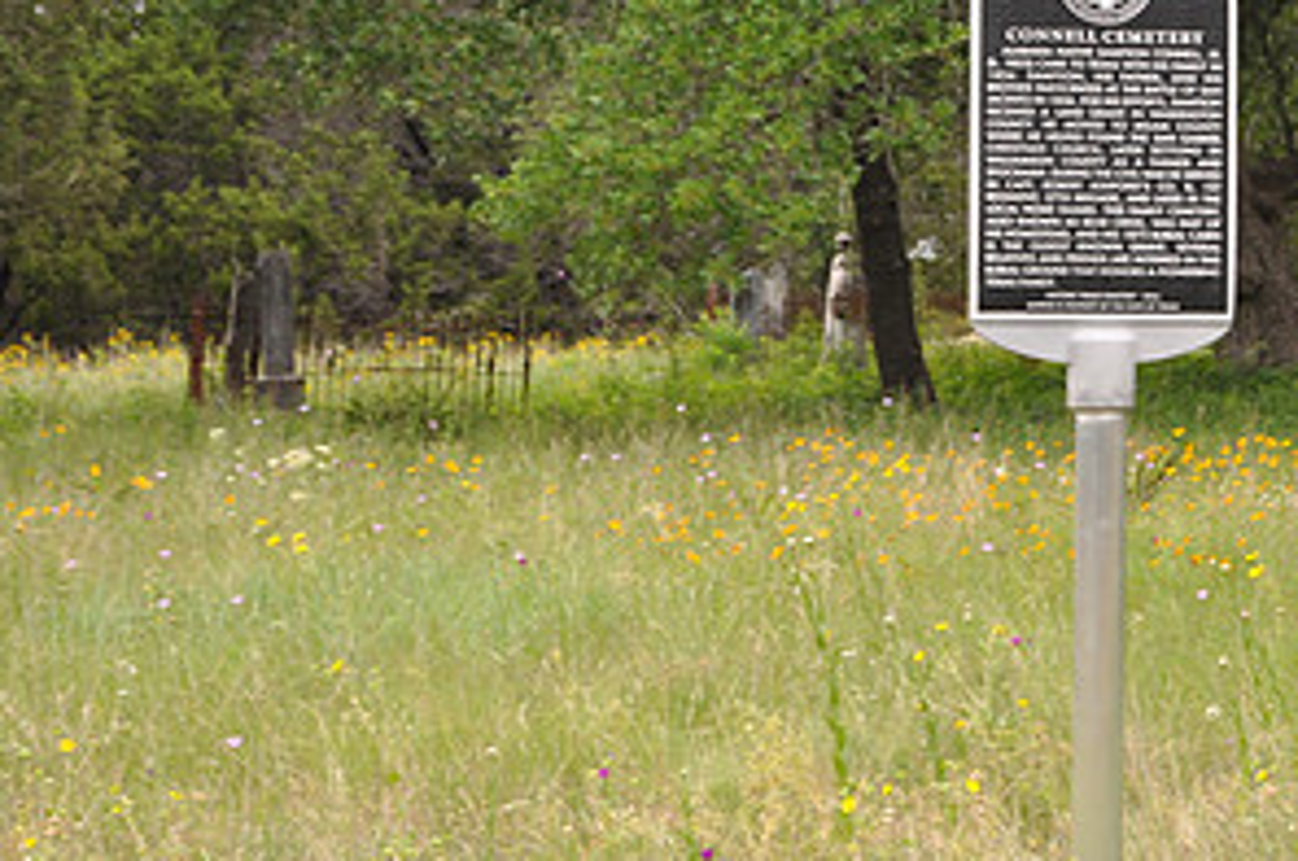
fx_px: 4428
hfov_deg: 16.5
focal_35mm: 123
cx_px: 1128
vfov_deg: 11.1
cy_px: 212
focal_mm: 42
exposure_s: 1/40
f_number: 6.3
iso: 200
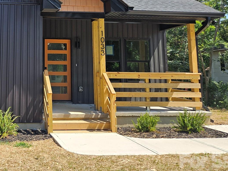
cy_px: 28
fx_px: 296
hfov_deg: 39.3
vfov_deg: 31.2
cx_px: 26
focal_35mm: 45
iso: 25
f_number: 1.8
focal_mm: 5.4
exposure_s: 1/767
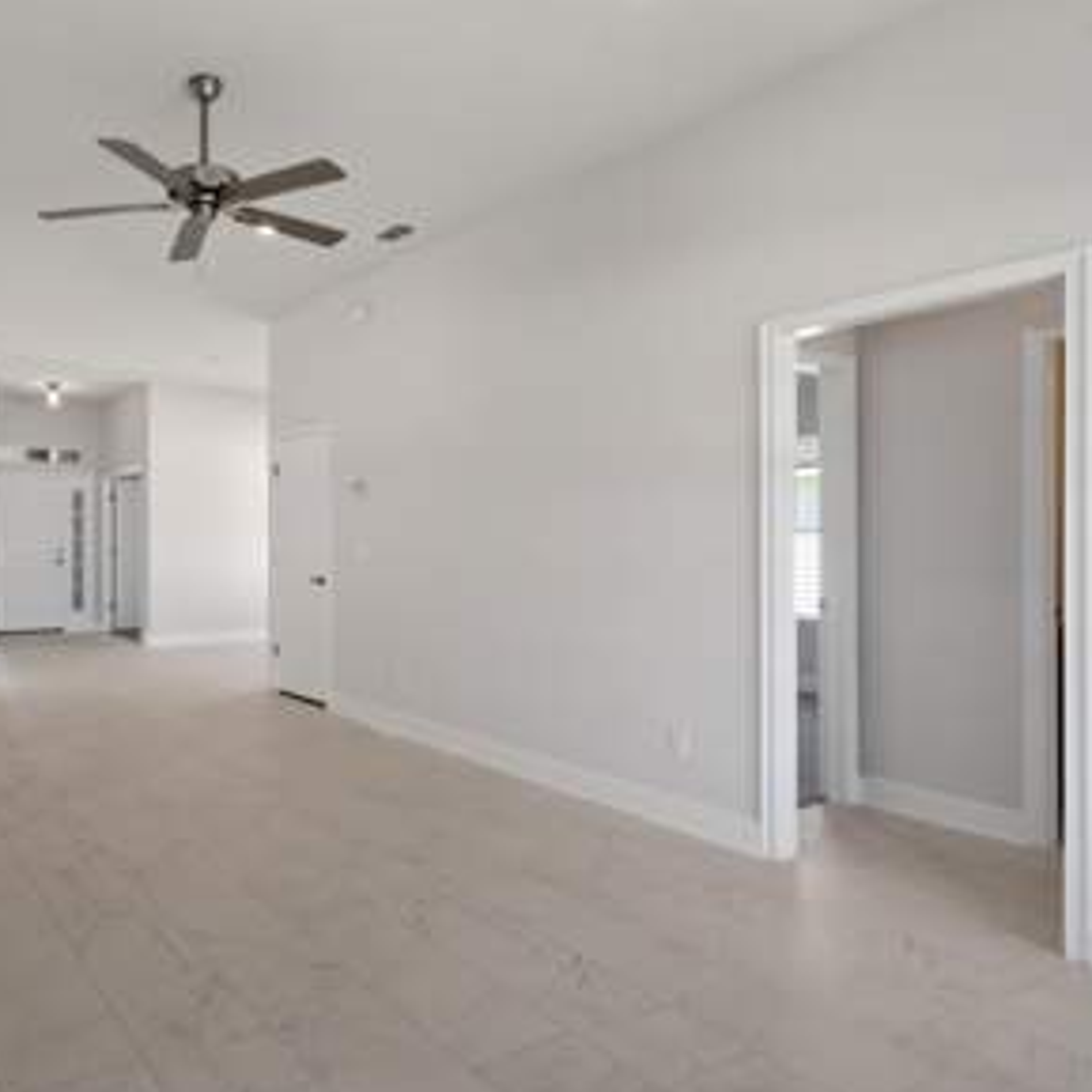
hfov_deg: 61.6
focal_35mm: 24
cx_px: 280
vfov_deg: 65.0
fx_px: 857
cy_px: 537
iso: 100
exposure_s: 1/5
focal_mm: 17
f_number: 7.1
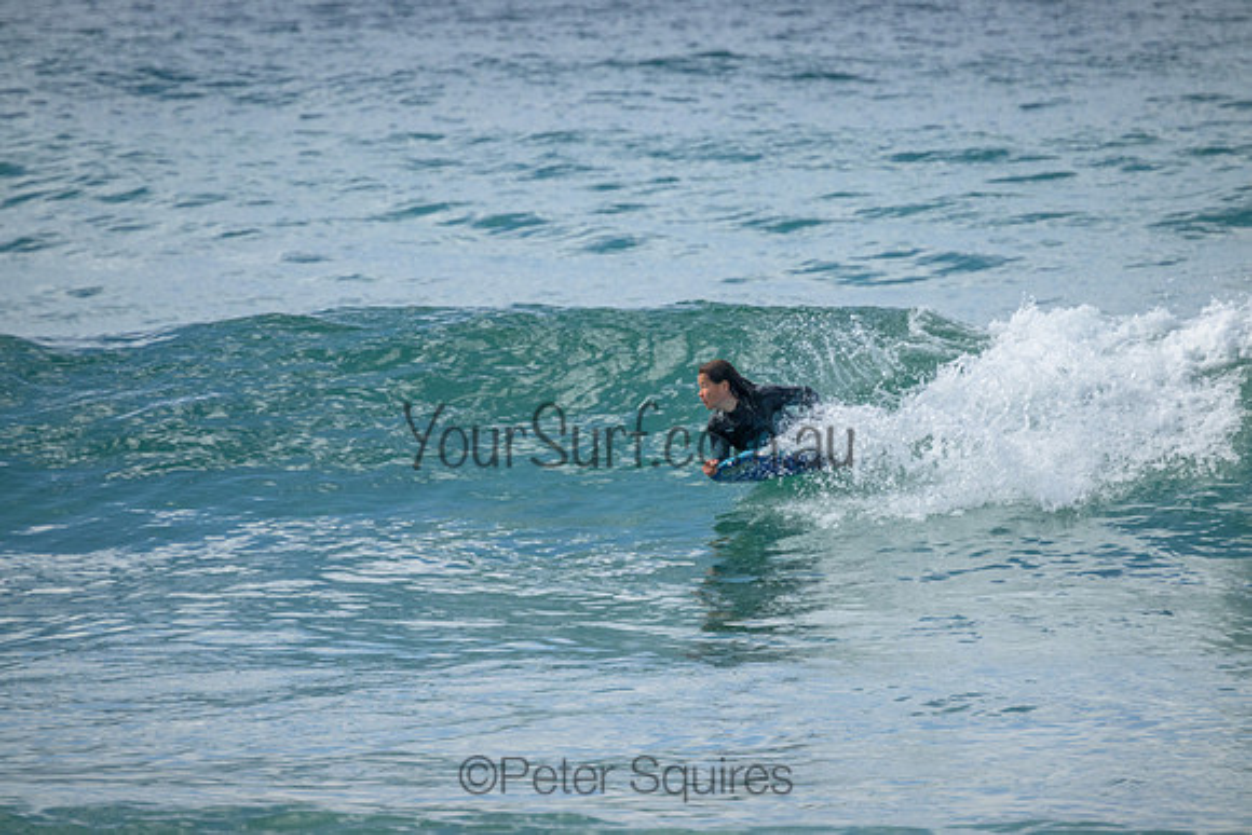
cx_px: 626
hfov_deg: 2.6
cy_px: 418
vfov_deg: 1.7
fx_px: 27827
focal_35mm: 800
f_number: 11
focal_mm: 800
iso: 2500
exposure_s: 1/1250
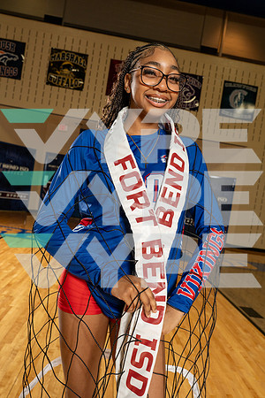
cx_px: 132
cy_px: 199
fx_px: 287
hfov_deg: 49.6
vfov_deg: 69.4
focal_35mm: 26
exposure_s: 1/250
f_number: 5.6
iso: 500
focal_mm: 26
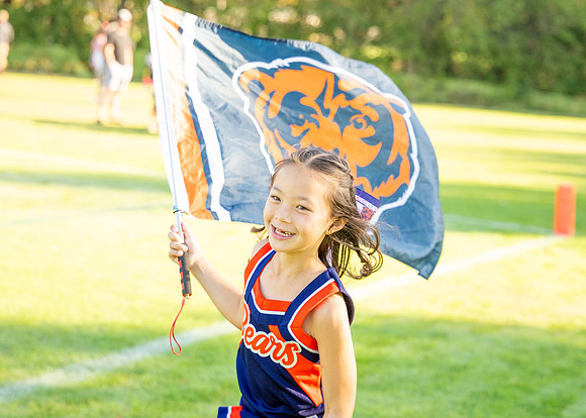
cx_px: 265
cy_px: 166
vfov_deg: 24.5
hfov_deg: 33.8
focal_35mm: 58
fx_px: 962
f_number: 2.8
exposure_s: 1/1250
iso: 320
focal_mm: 42
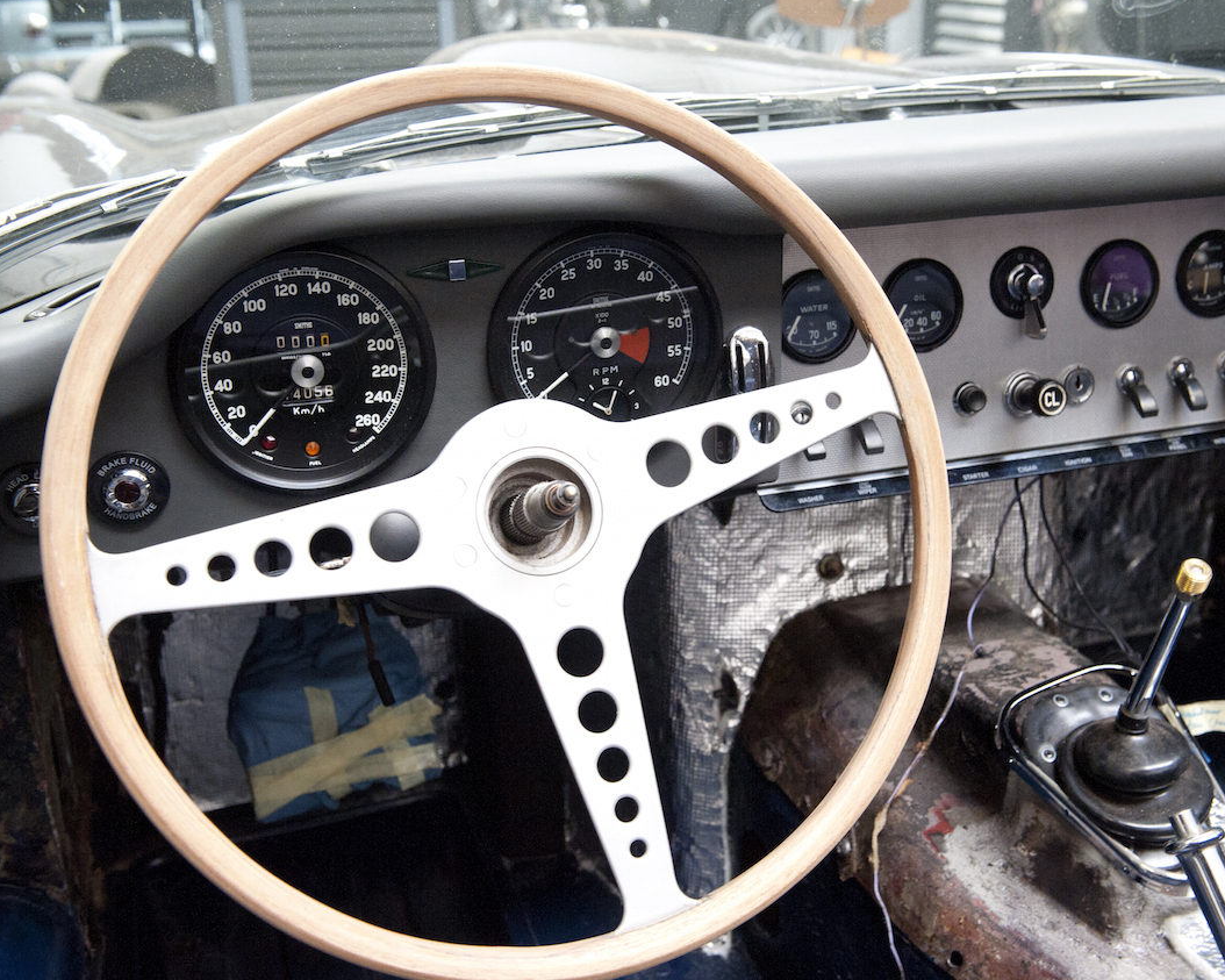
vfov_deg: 36.5
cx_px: 667
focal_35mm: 41
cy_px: 489
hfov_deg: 44.7
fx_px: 1486
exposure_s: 1/40
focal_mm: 36
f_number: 7.1
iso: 3200
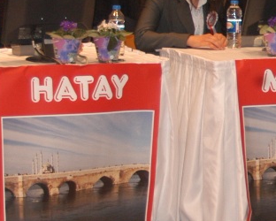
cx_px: 400
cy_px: 79
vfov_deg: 8.8
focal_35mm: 177
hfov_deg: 10.6
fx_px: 1444
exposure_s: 1/60
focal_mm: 35
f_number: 4
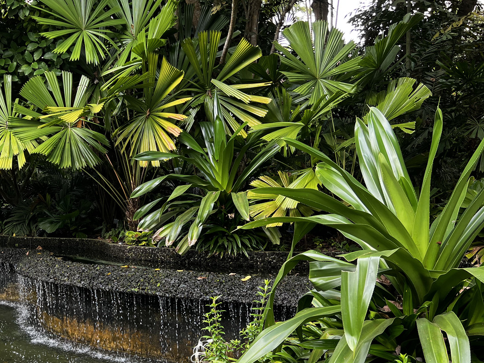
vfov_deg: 34.2
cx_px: 119
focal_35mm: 42
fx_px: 587
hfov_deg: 43.3
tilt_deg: -1.5
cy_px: 230
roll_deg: +0.5
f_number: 1.5
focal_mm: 5.7
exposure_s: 1/162
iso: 64
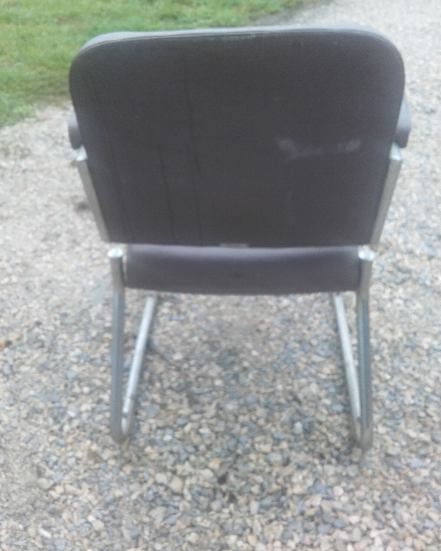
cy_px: 252
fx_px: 538
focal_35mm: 33
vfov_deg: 54.2
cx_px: 219
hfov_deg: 44.5
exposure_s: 1/50
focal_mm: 3.3
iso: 70
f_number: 2.2
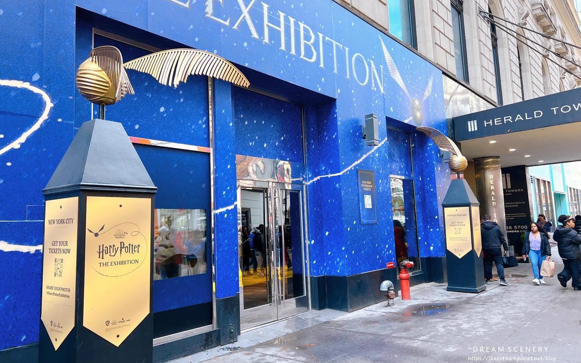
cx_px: 290
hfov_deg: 66.5
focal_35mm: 28
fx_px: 443
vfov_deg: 44.5
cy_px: 173
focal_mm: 5.7
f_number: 1.5
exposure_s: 1/121
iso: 40
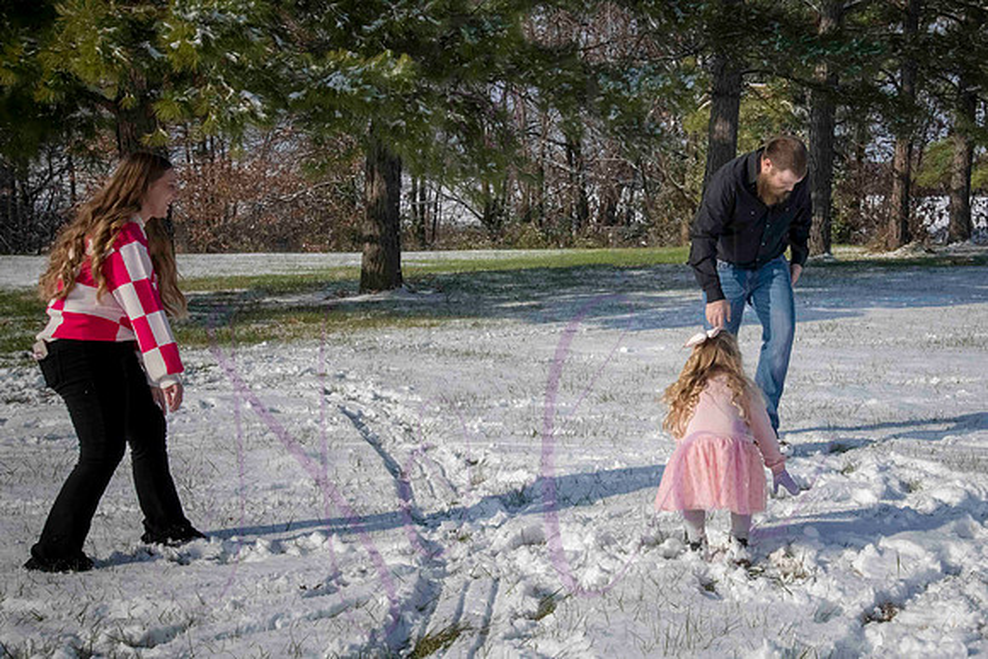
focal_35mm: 61
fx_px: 1676
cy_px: 281
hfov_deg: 32.6
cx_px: 653
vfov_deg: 22.2
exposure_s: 1/800
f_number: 18
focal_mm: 46
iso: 800
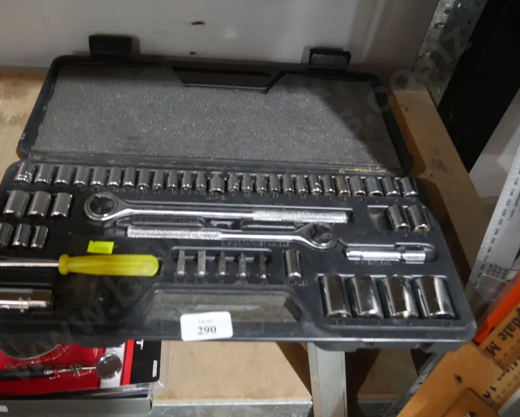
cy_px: 206
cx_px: 238
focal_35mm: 32
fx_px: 493
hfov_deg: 55.6
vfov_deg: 45.8
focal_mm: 15
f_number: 3.6
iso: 1250
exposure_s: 1/60
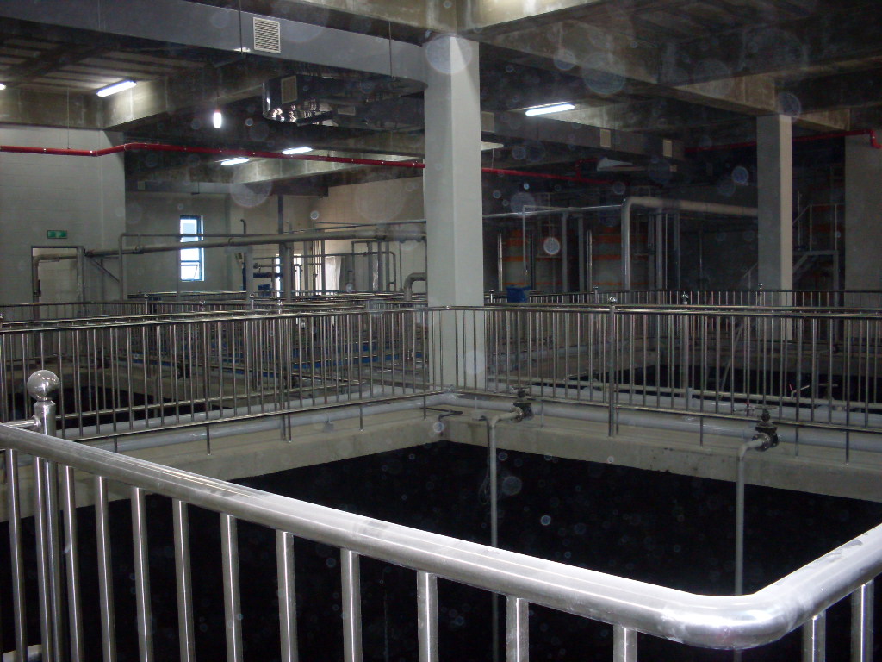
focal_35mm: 38
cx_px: 441
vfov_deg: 37.7
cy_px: 331
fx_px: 968
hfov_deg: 49.0
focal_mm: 6.3
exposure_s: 1/45
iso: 200
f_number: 2.8
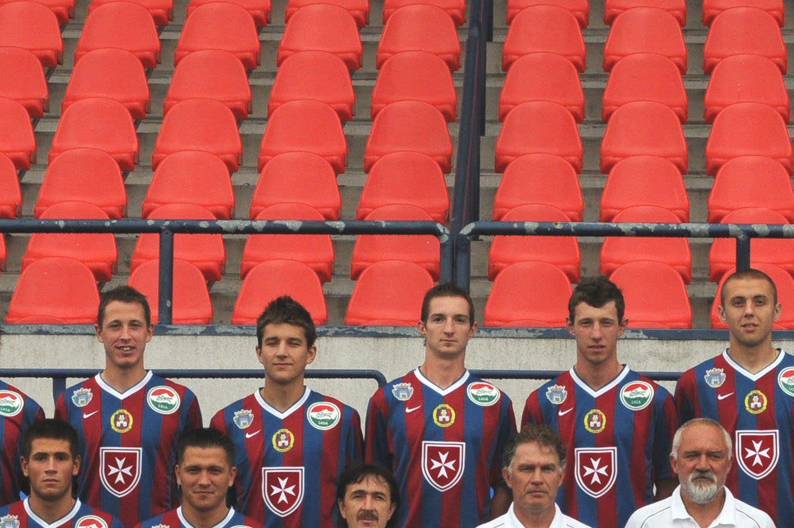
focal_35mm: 322
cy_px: 560
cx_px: 586
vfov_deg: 4.3
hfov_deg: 6.4
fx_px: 7094
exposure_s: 1/160
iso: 400
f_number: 9
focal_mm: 70
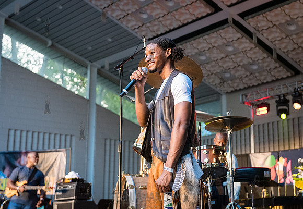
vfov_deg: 22.8
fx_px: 520
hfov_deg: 32.4
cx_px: 168
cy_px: 97
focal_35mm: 61
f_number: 3.5
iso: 5000
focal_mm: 55
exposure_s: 1/320
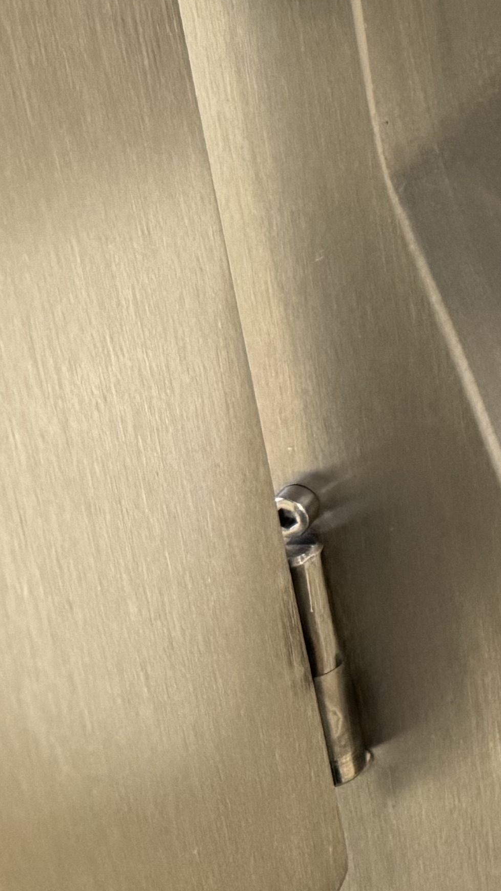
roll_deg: +1.3
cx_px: 1382
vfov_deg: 22.9
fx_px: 2031
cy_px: -155
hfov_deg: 10.8
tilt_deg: -14.9
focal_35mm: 86
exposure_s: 1/50
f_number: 1.78
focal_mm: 6.76
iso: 400
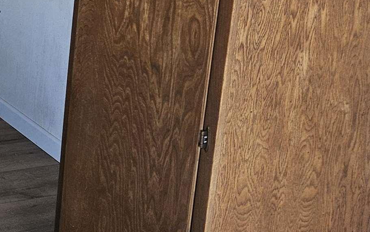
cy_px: -56
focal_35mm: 82
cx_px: -188
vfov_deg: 15.3
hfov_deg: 21.2
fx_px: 827
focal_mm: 5.4
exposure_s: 1/120
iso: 100
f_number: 1.8
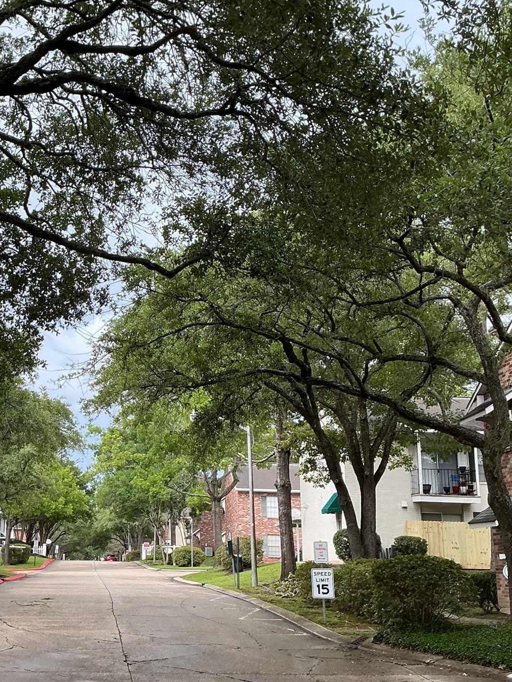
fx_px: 986
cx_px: 120
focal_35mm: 50
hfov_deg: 28.6
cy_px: 325
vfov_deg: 38.2
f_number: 1.8
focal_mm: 3
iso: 20
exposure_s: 1/120
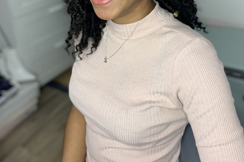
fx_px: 251
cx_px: 121
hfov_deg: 51.9
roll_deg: +4.0
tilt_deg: -20.2
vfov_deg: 34.2
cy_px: 20
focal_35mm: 37
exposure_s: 1/50
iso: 64
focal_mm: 4.25
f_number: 1.8
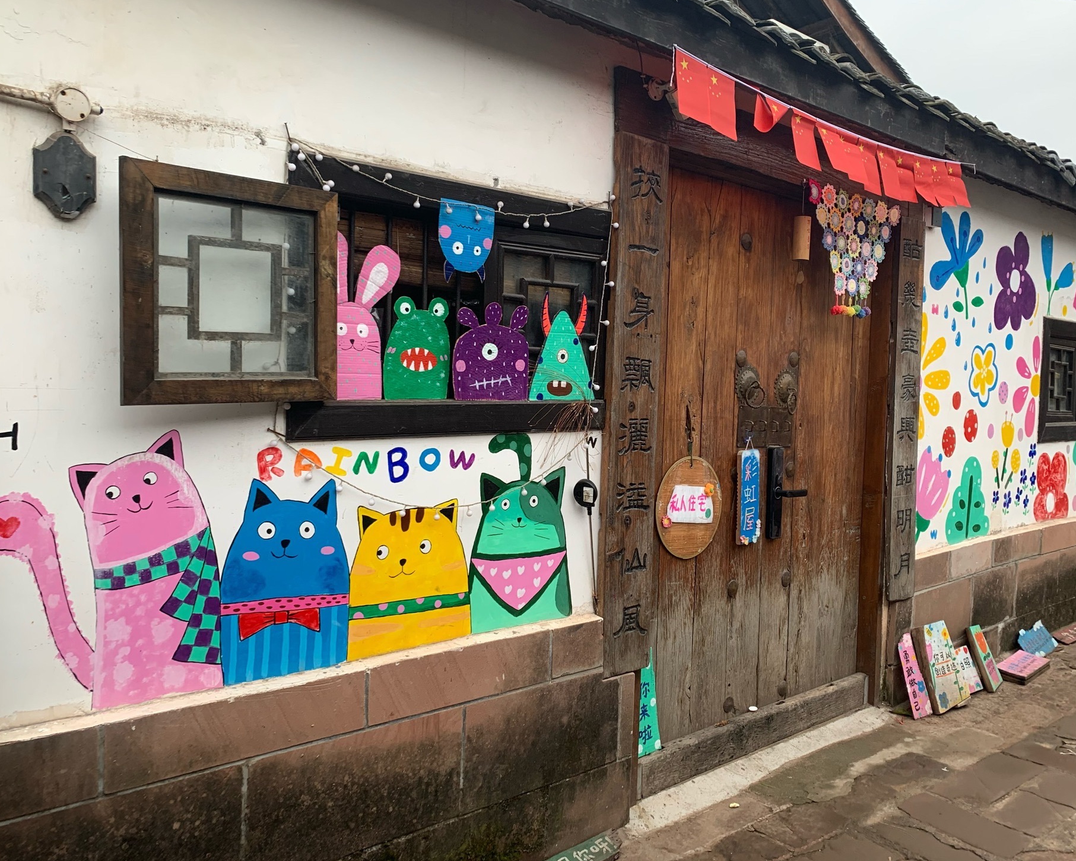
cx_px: 570
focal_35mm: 28
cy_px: 422
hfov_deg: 62.2
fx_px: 892
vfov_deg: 51.5
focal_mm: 4.25
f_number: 1.8
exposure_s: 1/121
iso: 50
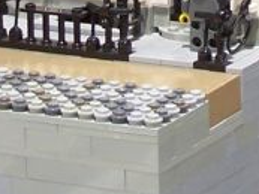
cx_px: 269
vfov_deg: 3.3
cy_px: -246
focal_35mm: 444
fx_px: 3324
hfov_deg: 4.5
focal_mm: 12.4
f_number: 3.2
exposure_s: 1/3
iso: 80
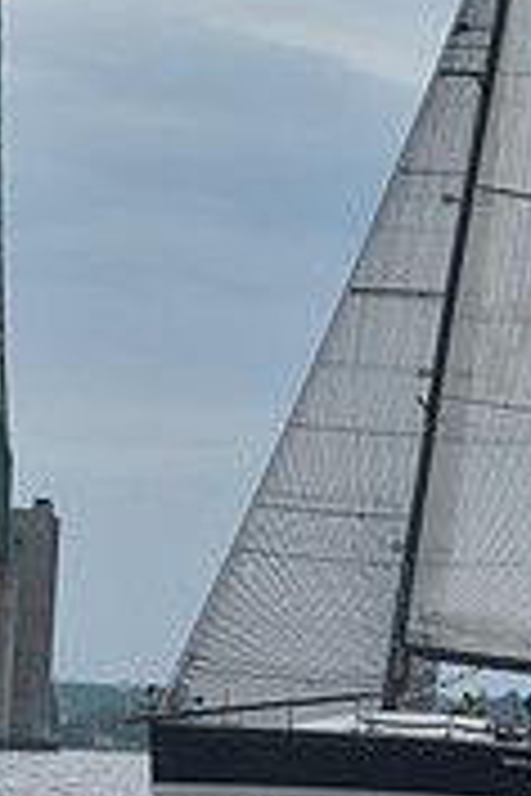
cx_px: 241
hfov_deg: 3.6
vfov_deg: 5.4
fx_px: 8407
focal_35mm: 380
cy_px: -346
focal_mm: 116
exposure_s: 1/800
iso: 250
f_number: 11
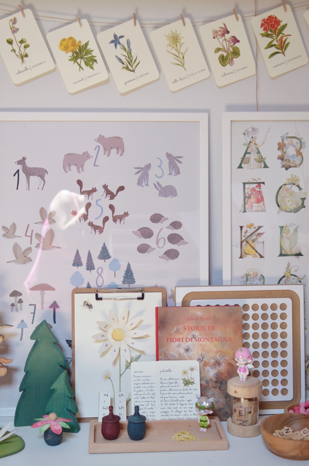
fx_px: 679
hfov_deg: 25.6
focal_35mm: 52
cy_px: 233
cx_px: 154
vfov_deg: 37.9
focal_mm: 35
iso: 400
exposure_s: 1/250
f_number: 2.5
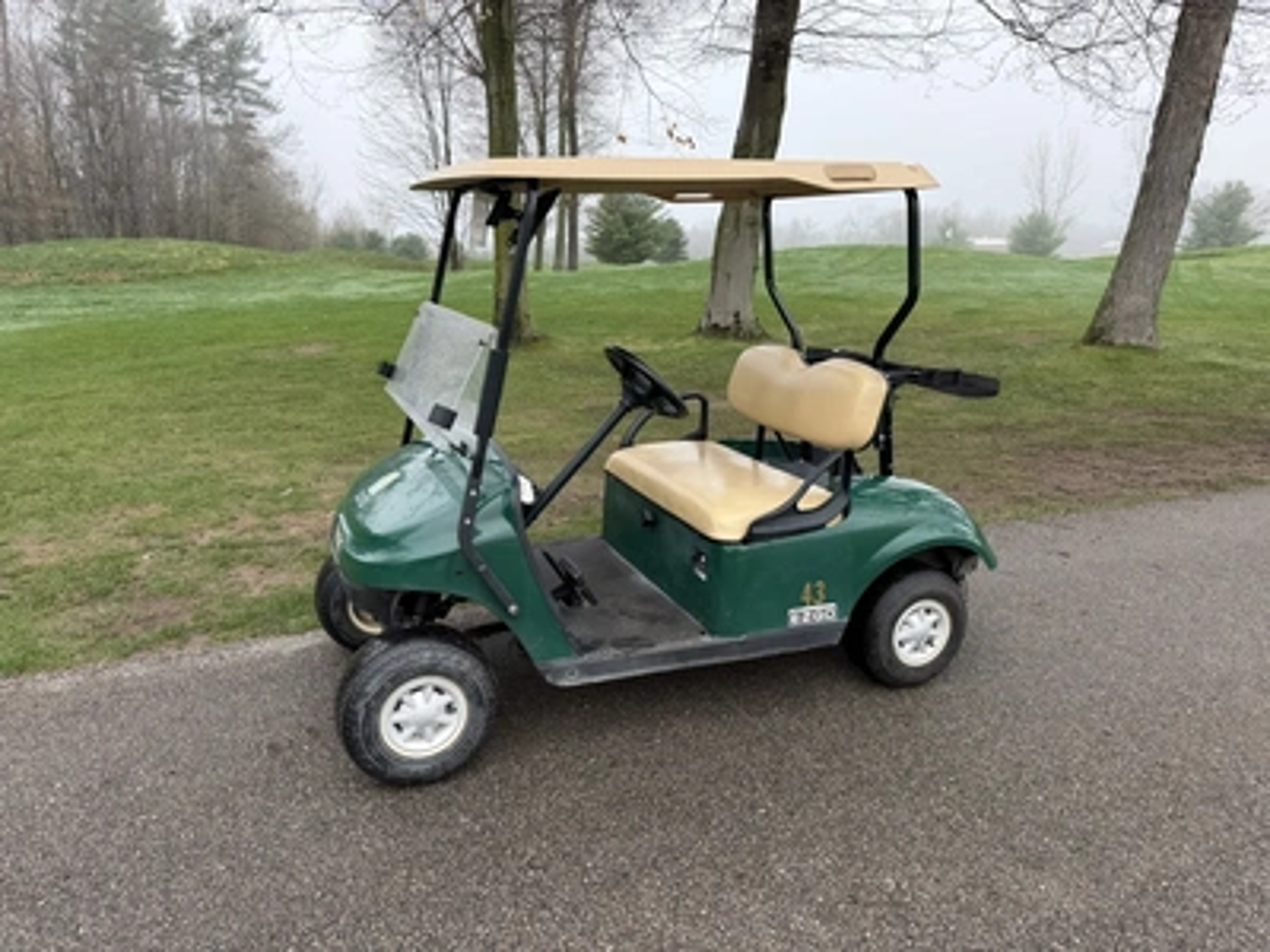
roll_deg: -0.7
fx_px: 881
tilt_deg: -8.7
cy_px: 476
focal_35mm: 24
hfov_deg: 71.6
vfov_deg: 56.8
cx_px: 635
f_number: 1.78
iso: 80
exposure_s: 1/1192
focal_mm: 6.76
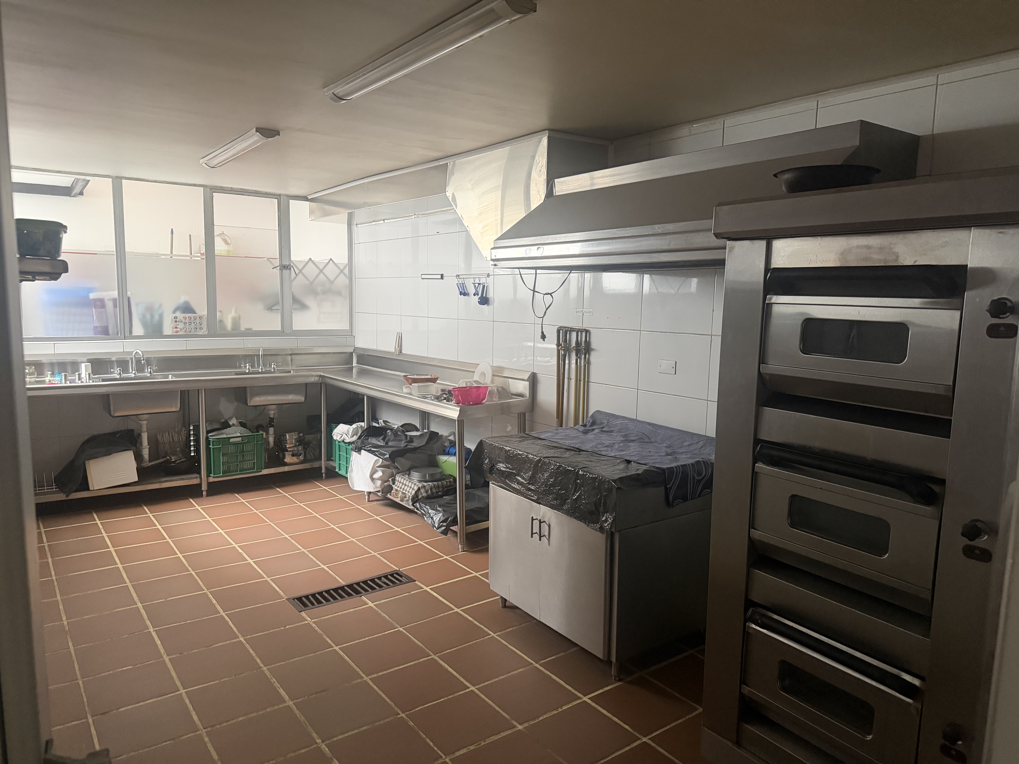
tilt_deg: -6.7
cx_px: 510
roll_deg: -1.3
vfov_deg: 56.8
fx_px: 706
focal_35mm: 24
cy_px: 382
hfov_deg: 71.6
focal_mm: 6.76
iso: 640
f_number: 1.78
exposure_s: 1/60
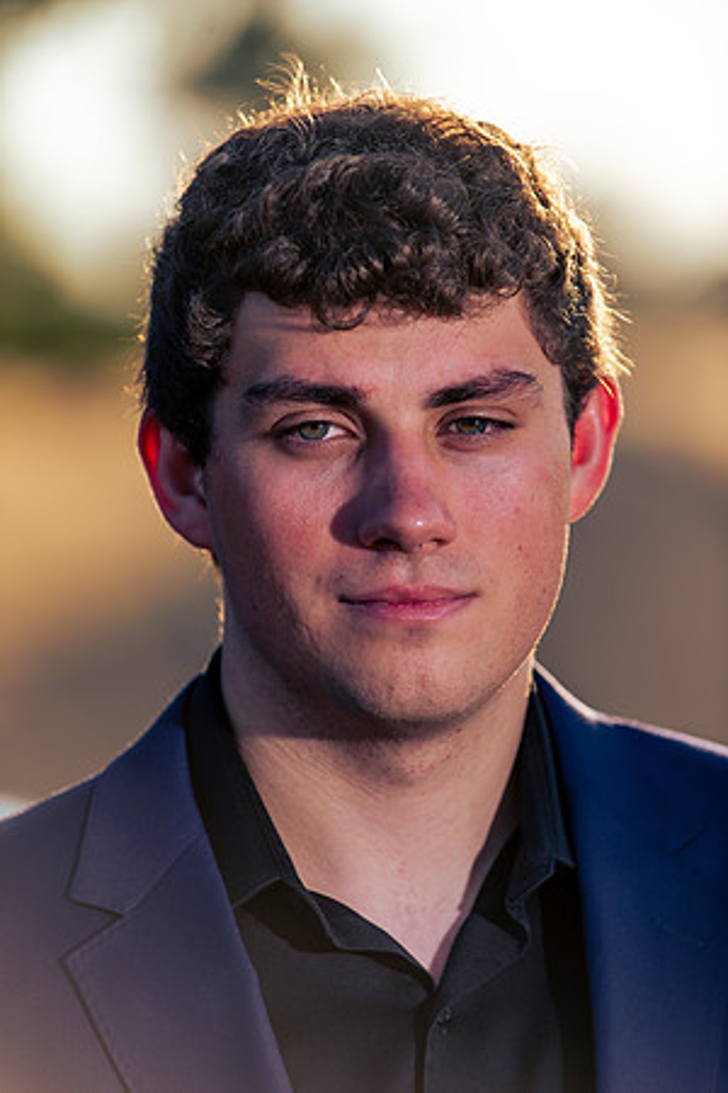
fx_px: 6066
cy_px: 546
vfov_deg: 10.3
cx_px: 364
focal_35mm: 200
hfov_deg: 6.9
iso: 31
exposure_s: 1/250
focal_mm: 200
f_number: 4
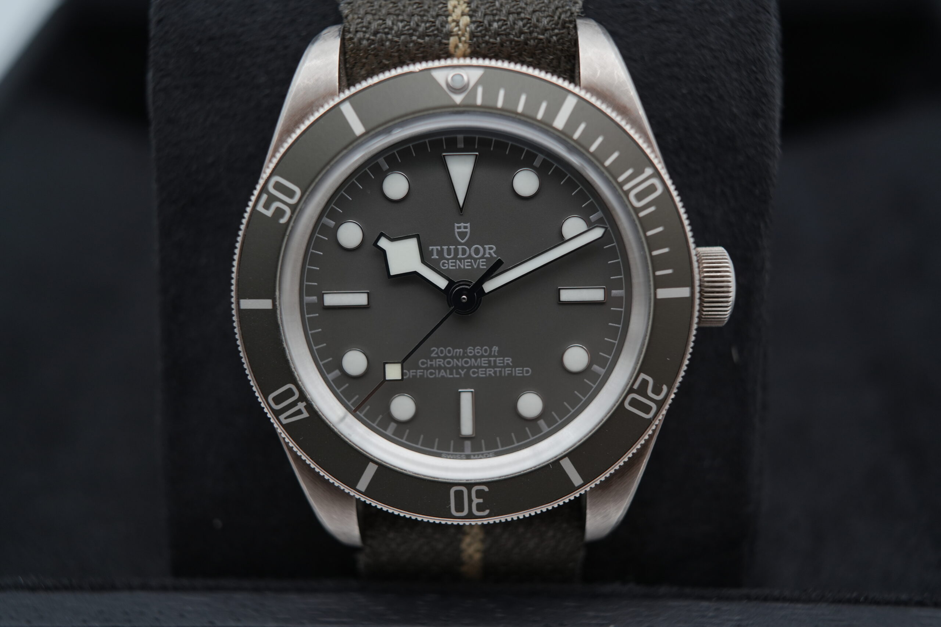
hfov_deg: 54.4
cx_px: 470
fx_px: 915
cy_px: 314
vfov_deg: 37.9
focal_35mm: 35
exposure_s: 1/250
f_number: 5
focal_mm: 35
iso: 400
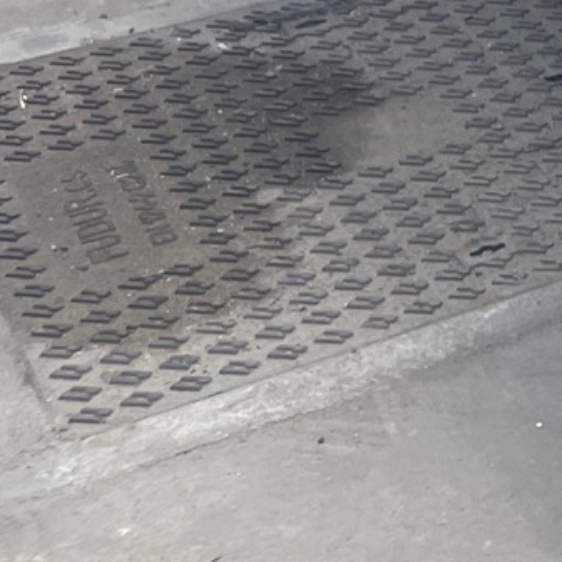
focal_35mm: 123
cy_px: -383
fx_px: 2259
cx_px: 1477
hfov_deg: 11.1
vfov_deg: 13.1
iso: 32
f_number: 1.6
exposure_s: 1/3040
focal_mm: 4.2
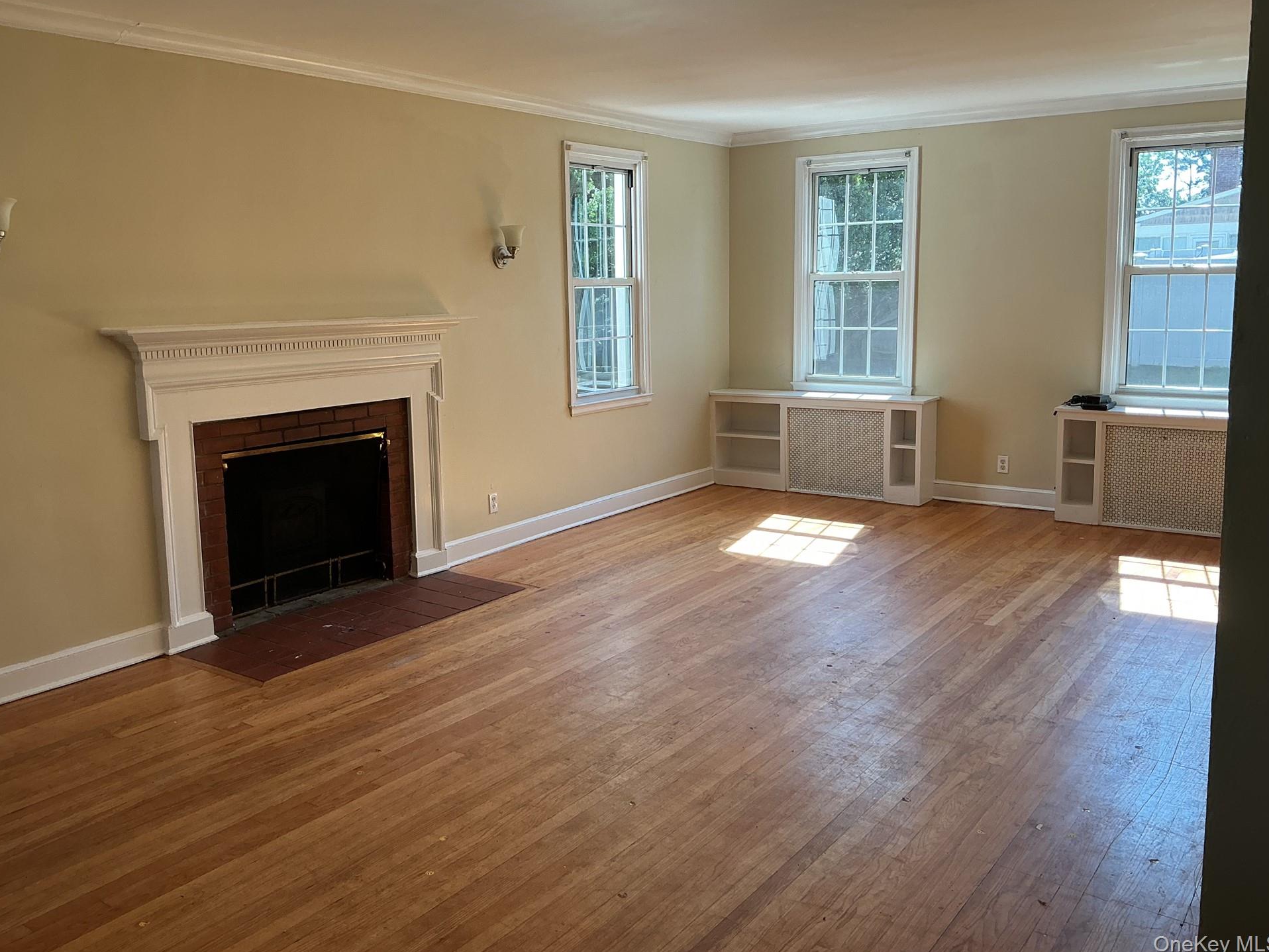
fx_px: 1136
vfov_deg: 45.4
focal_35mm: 31
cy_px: 451
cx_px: 610
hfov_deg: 58.3
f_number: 1.8
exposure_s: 1/120
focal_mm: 3
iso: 25
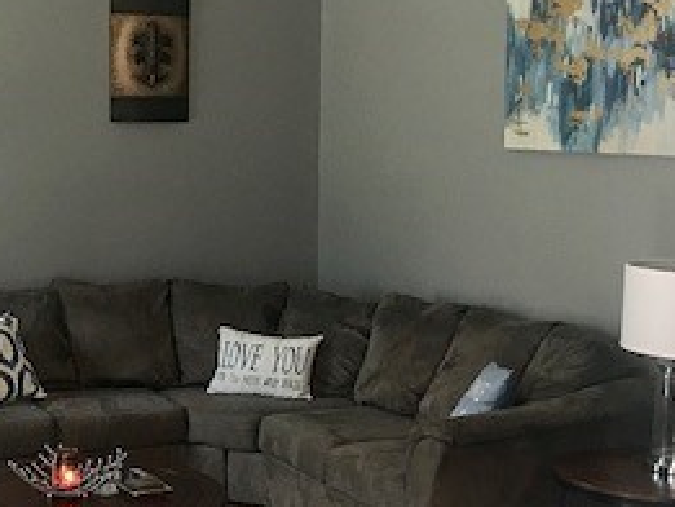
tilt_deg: -6.1
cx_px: 194
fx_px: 1385
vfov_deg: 20.7
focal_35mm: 71
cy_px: 300
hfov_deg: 27.1
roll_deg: -0.2
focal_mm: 4.15
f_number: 2.2
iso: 50
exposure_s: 1/15
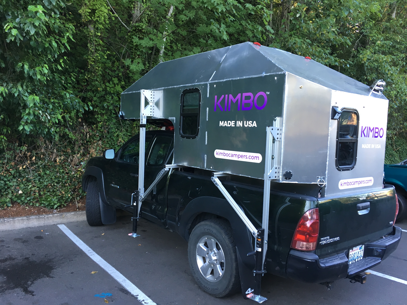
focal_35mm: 29
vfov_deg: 48.2
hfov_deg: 61.7
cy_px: 152
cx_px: 204
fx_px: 341
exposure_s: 1/30
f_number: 2.2
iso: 25
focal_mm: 4.15
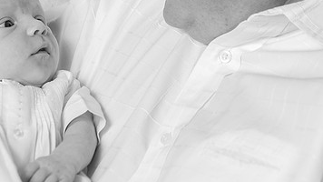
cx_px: 116
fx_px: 3031
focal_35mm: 354
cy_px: 76
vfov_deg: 3.4
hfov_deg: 6.1
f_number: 5.6
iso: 200
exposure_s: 1/160
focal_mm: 160
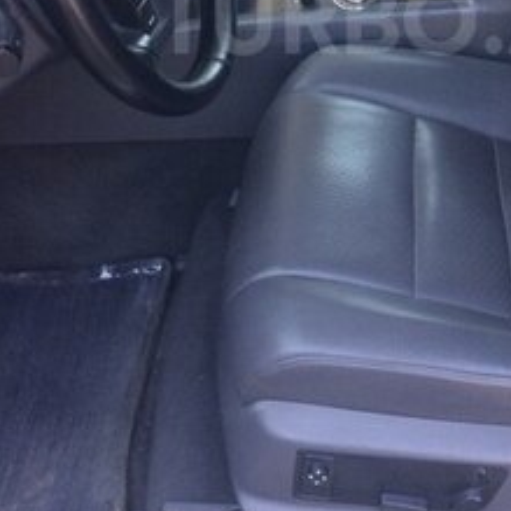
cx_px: 394
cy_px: 19
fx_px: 969
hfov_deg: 29.0
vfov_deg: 28.0
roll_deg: +2.0
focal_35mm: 58
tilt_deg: -32.2
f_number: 2.2
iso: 32
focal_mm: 4.15
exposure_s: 1/33
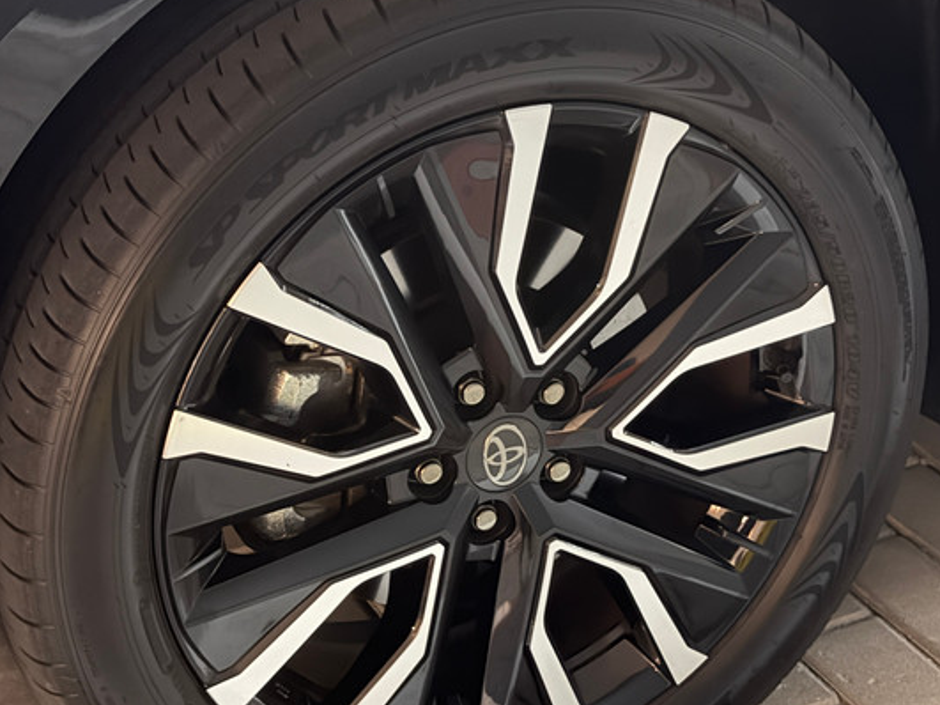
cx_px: 473
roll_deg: +4.8
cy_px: 418
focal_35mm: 76
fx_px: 2063
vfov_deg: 19.4
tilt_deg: -29.8
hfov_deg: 25.7
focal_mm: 6.76
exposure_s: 1/5
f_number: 1.78
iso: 400
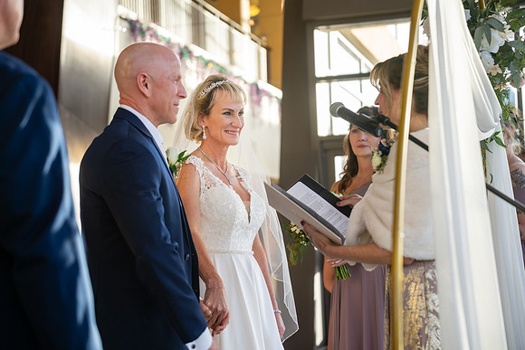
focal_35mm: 75
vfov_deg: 18.2
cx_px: 244
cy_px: 163
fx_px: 1091
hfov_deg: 27.0
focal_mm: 70
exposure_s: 1/125
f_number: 2.8
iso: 160
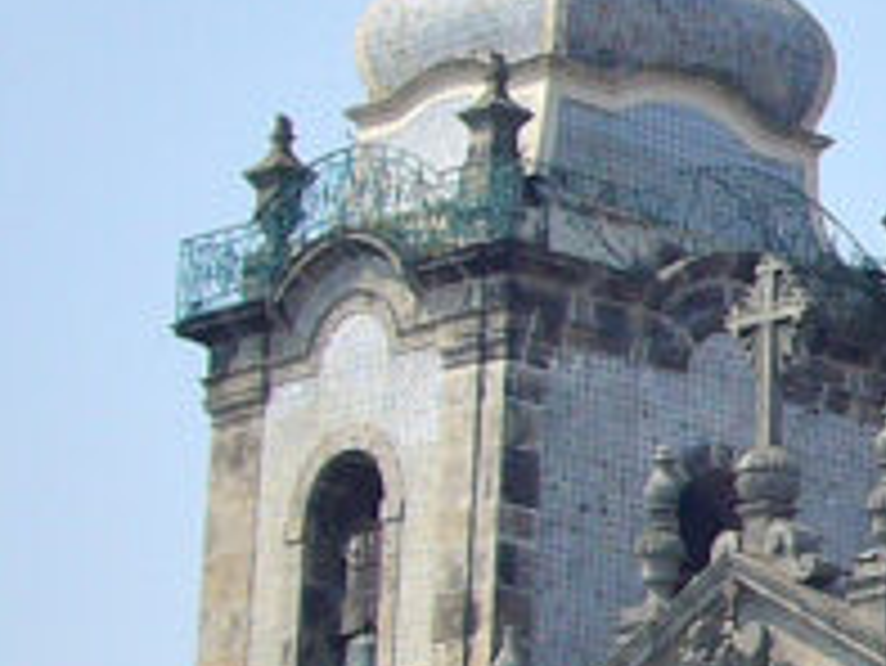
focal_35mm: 255
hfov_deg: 7.3
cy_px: 842
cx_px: 2082
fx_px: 6531
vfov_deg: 5.8
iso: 80
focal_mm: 8.1
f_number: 7.1
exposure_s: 1/320
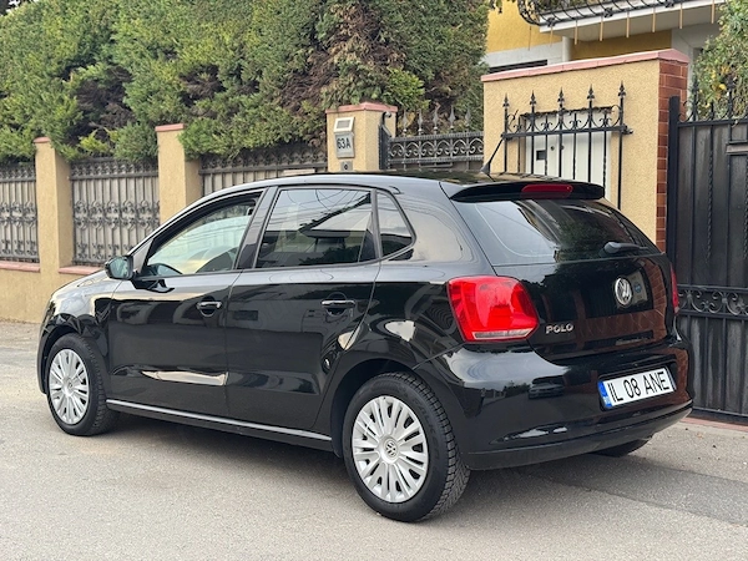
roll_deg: +0.6
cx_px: 374
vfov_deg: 30.3
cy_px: 280
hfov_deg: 39.7
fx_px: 1037
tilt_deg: -3.4
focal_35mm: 48
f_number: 1.78
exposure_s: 1/60
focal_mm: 6.76
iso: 125
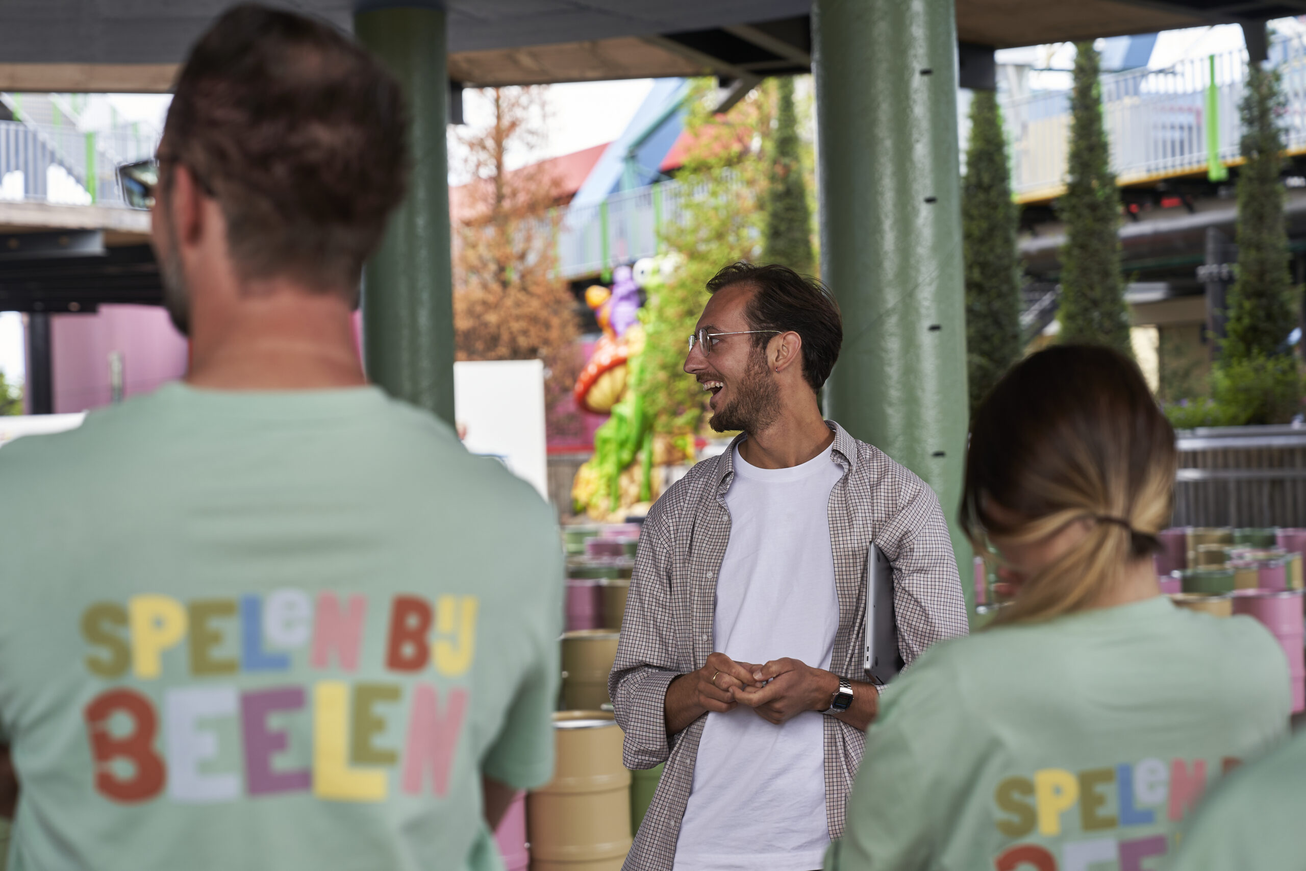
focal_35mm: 70
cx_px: 653
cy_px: 436
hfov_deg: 28.8
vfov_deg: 19.5
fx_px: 2539
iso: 160
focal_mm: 70
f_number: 4
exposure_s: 1/160
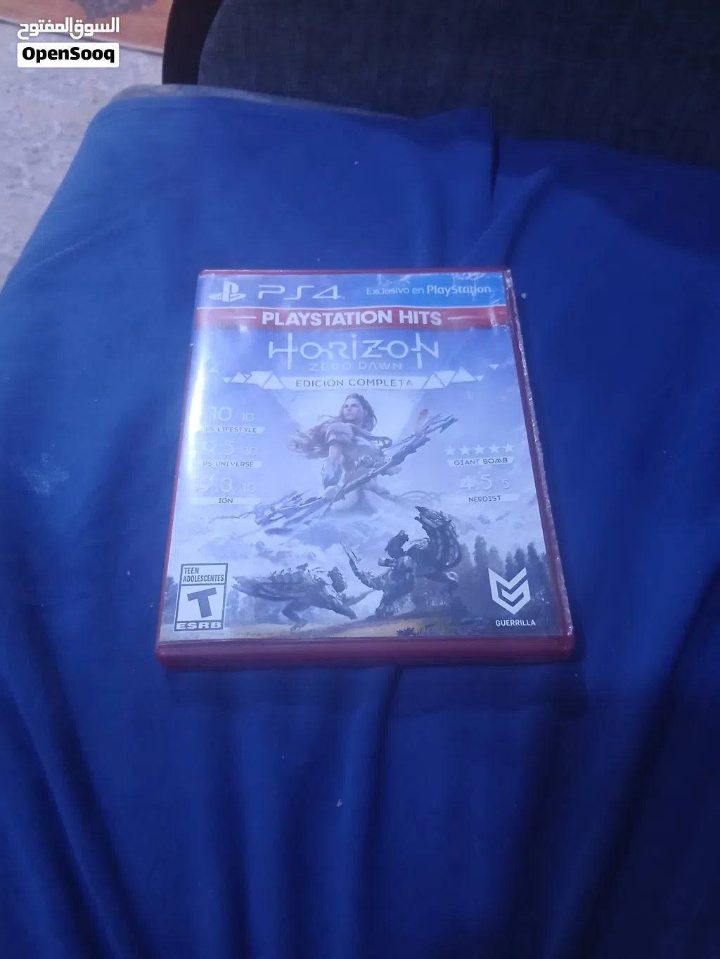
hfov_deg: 53.1
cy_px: 480
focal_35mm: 26
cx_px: 360
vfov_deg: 67.3
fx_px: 721
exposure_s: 1/25
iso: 500
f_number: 1.8
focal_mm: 3.98
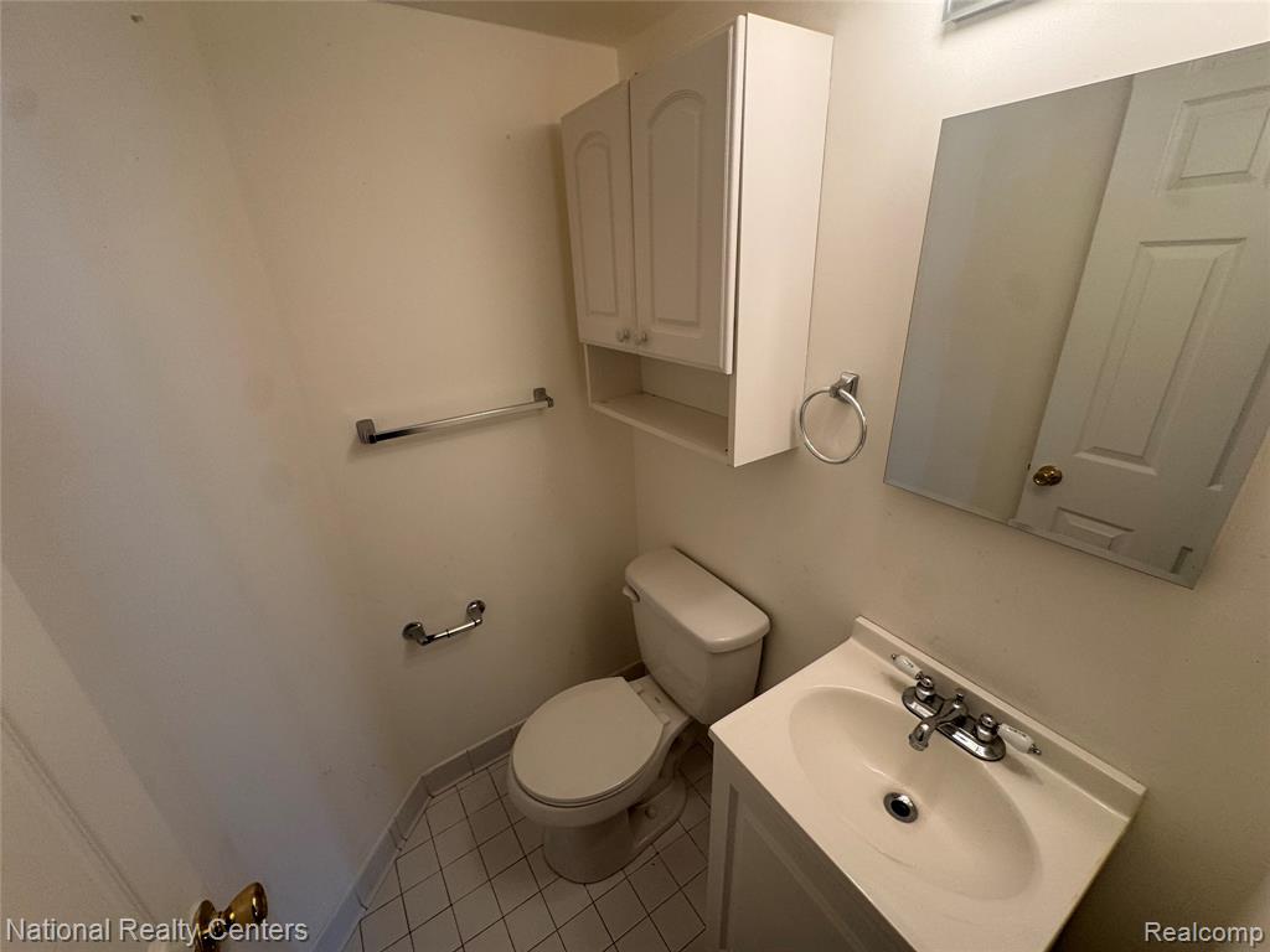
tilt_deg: -25.6
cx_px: 635
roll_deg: +2.4
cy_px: 476
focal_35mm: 14
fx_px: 514
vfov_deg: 85.7
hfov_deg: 102.1
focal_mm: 2.22
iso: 125
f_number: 2.2
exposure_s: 1/120
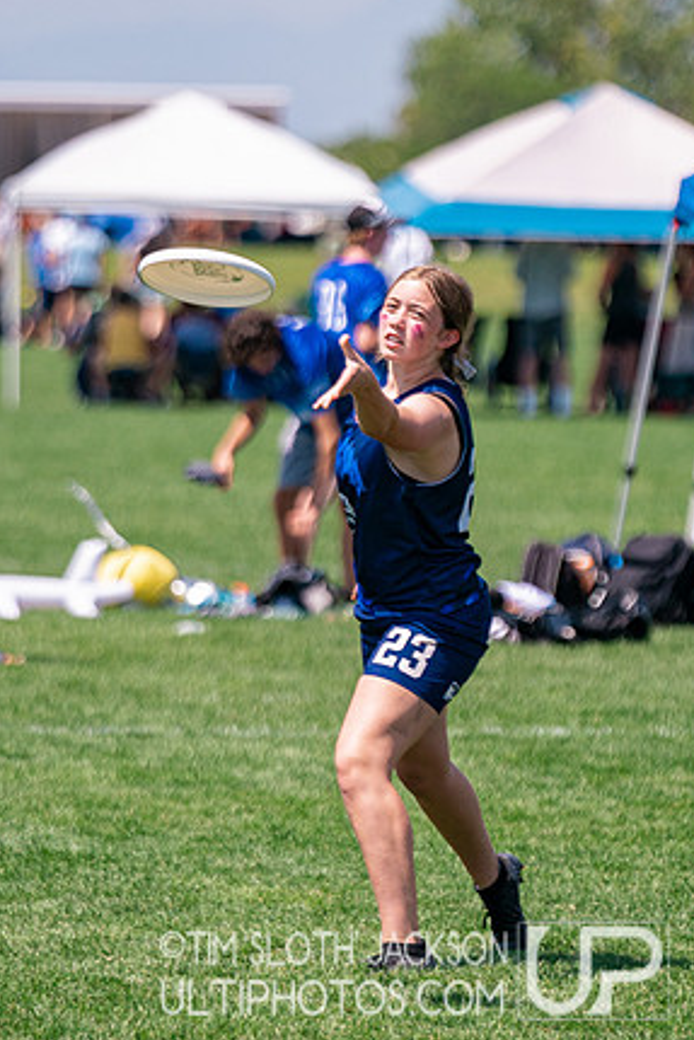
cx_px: 459
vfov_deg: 4.8
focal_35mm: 428
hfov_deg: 3.2
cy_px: 588
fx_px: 12365
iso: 320
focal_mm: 200
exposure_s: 1/5000
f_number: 3.2
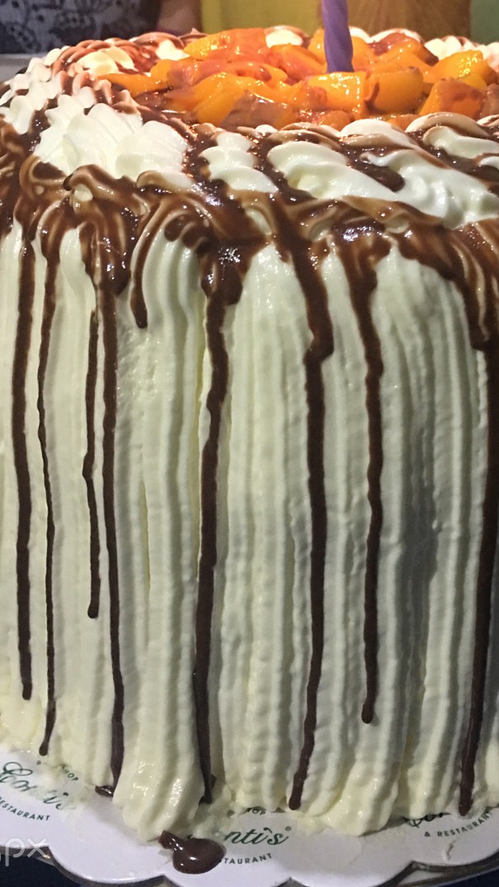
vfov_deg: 43.2
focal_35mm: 47
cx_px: 337
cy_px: 306
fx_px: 1106
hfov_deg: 25.3
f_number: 2.2
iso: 50
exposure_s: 1/4
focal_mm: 4.15
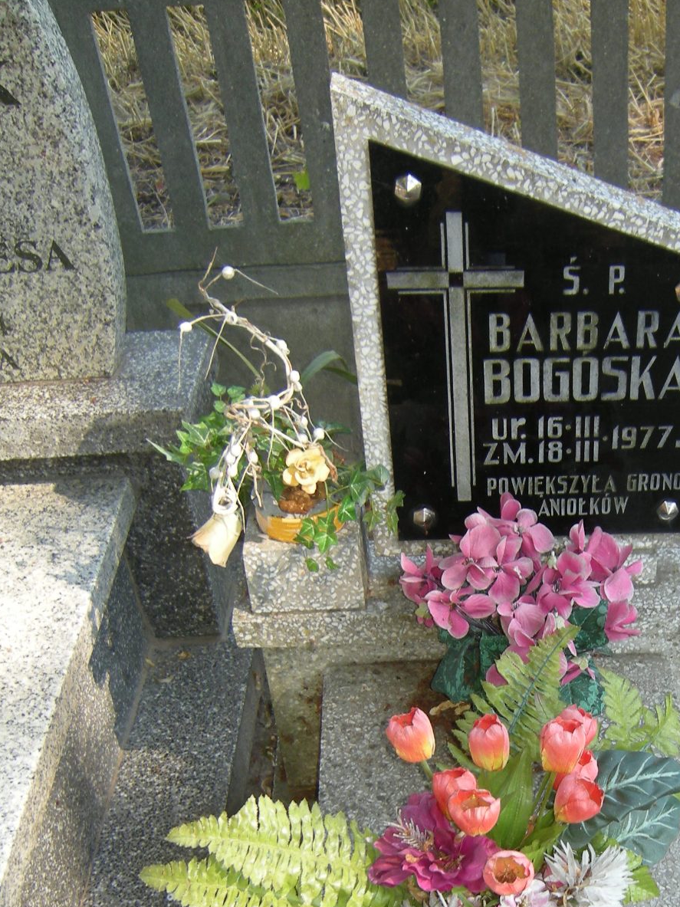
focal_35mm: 46
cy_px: 701
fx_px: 1205
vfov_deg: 39.9
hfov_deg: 30.7
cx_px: 554
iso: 64
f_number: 2.8
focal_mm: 4.7
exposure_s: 1/89.3
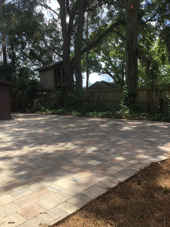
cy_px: 114
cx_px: 85
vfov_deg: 58.4
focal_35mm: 31
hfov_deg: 45.4
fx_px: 203
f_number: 2.4
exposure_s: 1/715
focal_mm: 3.3
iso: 25
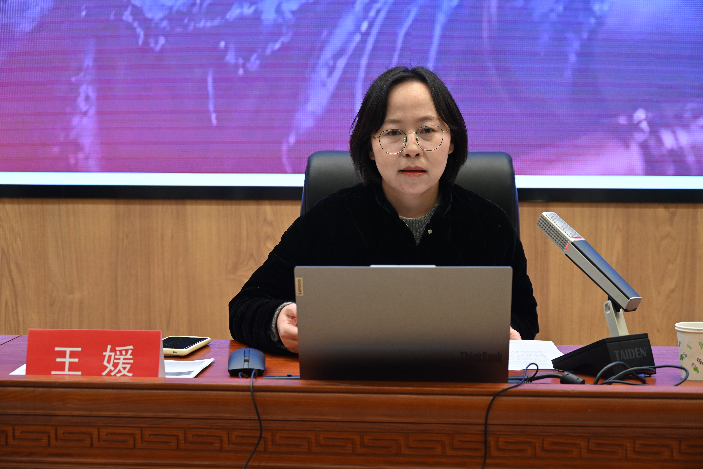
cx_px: 352
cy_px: 234
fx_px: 1347
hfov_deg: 29.2
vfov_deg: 19.7
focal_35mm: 69
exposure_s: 1/125
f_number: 6
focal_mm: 69
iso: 1250
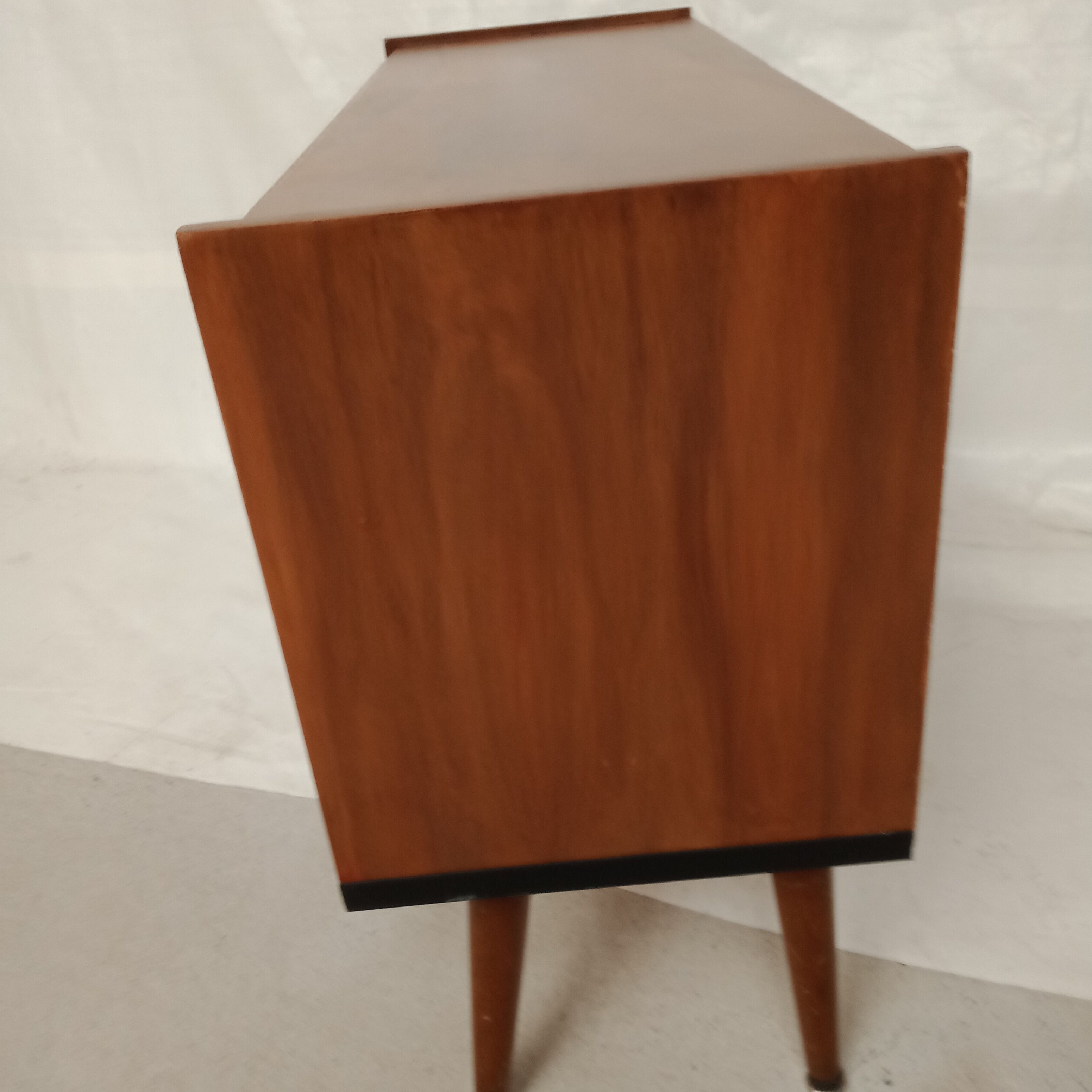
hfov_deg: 51.1
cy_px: 561
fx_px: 1142
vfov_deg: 51.1
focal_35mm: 32
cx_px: 545
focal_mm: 3.54
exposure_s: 1/33.3
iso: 290
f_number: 2
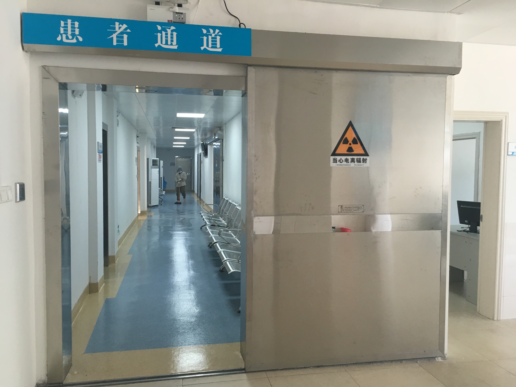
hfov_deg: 61.7
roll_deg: +0.4
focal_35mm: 29
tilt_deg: -1.8
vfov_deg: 48.2
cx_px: 258
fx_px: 432
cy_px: 194
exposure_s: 1/33
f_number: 2.2
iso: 64
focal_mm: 4.15
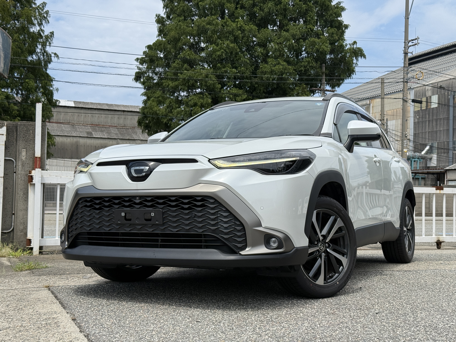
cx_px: 228
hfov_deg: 39.7
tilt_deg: +2.2
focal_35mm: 48
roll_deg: -1.2
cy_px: 171
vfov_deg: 30.3
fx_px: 632
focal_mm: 6.76
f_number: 1.78
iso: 64
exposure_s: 1/6536
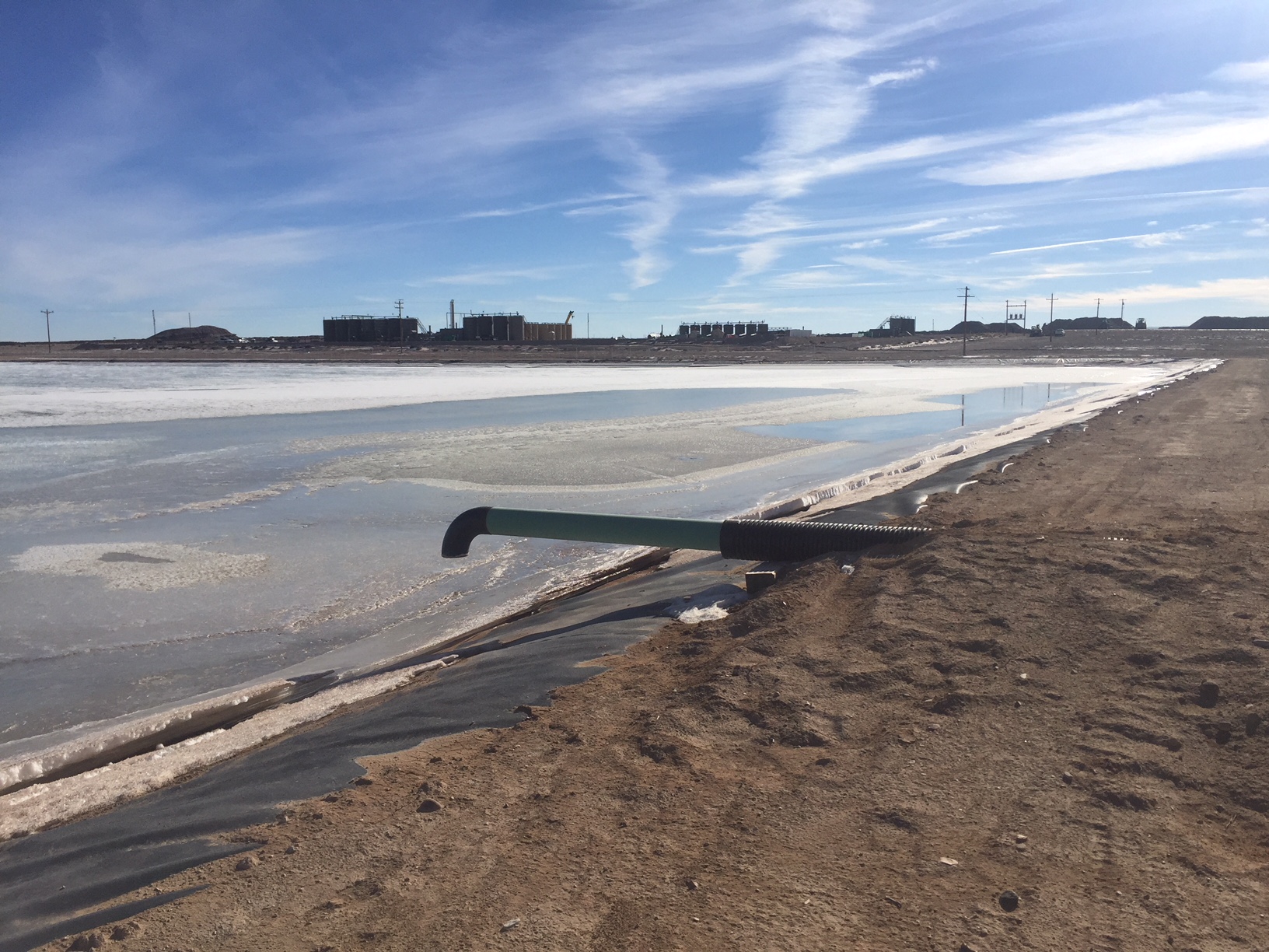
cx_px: 634
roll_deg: -0.8
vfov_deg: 48.2
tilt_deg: -7.5
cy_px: 476
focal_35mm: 29
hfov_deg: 61.7
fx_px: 1063
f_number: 2.2
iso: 32
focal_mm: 4.15
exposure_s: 1/4950
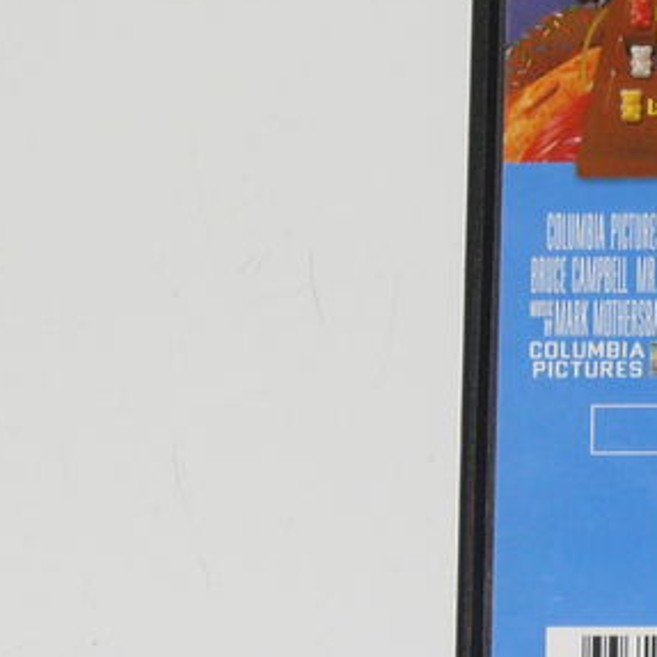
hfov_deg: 6.2
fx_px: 5948
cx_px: 1021
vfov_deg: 6.3
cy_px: 94
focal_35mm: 277
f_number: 3.2
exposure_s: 1/30
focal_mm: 13.9
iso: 100
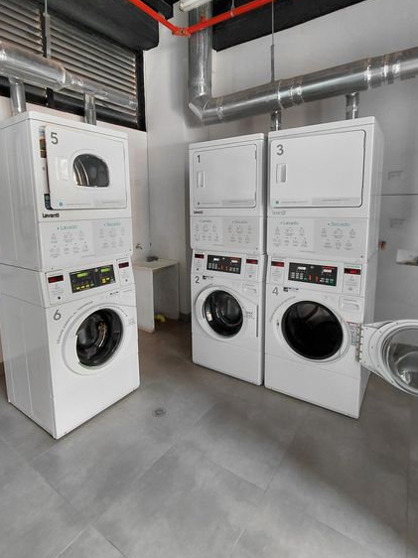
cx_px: 203
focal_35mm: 19
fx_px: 306
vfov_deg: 84.2
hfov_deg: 68.6
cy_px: 241
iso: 125
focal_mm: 1.64
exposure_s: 1/60
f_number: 2.2
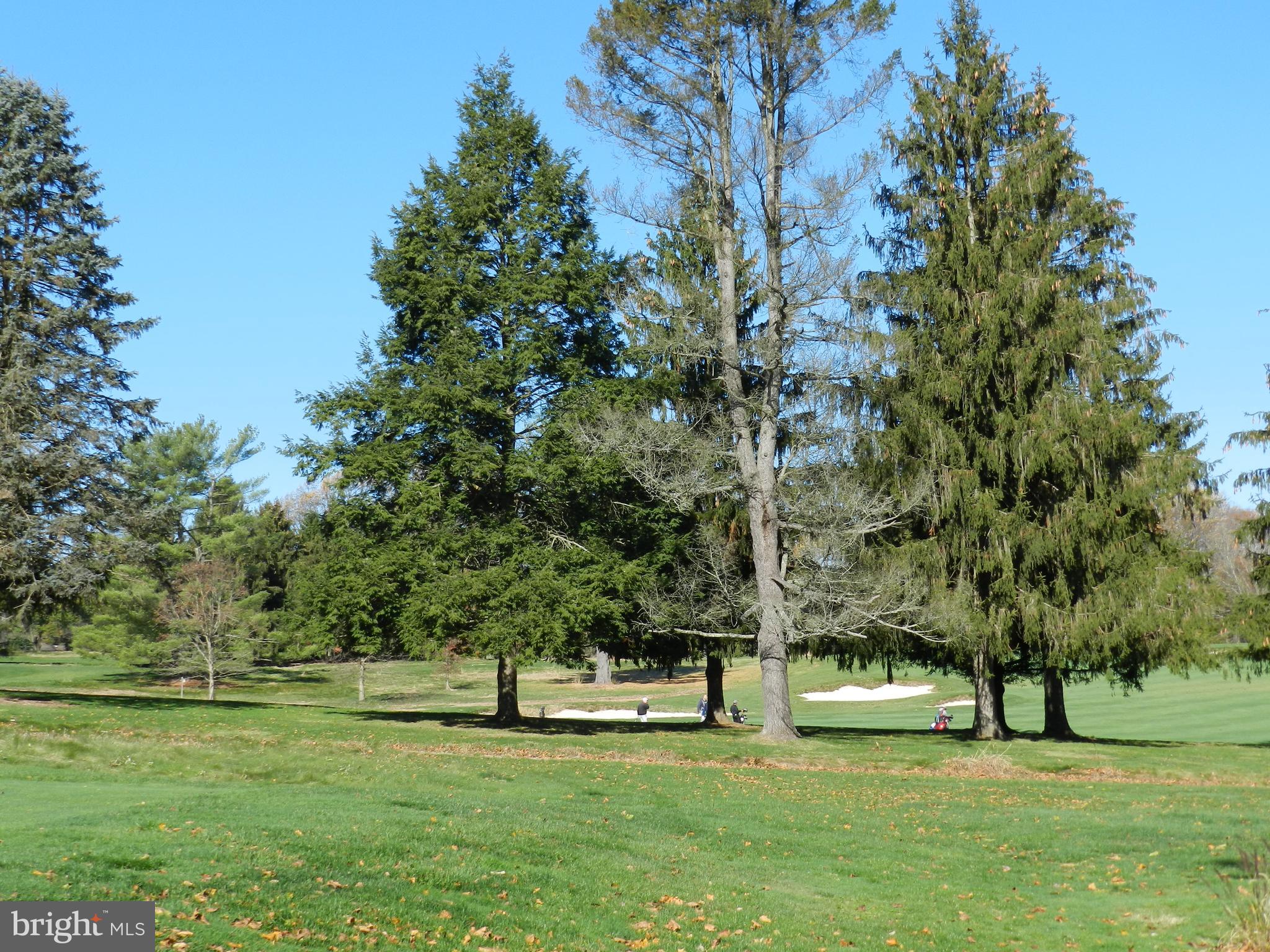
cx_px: 635
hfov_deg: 36.2
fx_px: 1944
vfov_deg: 27.5
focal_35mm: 53
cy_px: 476
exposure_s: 1/640
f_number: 4.4
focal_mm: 9.4
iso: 160
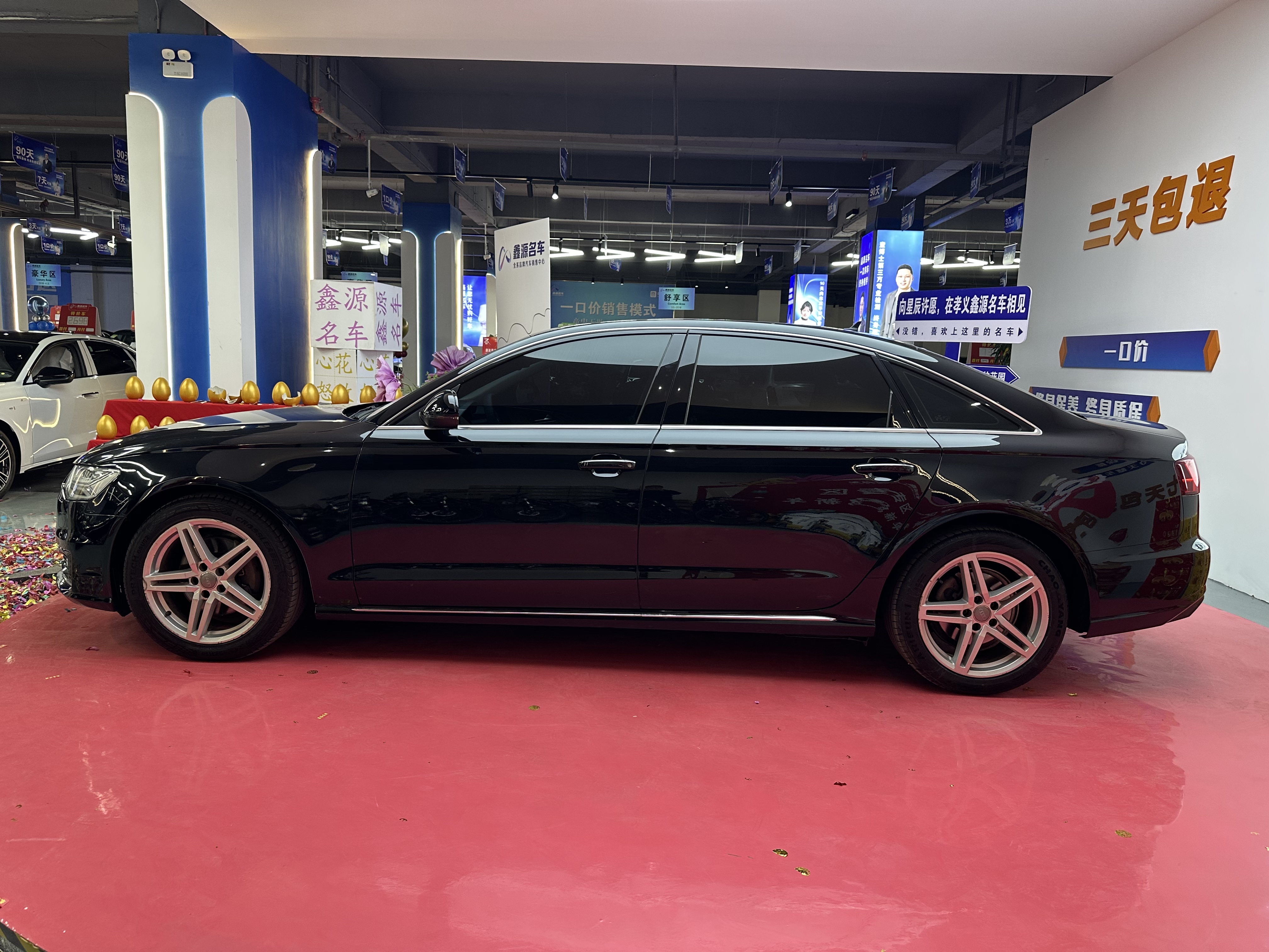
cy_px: 476
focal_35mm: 24
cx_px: 634
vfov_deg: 56.8
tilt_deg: -6.9
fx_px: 880
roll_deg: -1.8
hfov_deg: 71.6
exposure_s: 1/100
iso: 160
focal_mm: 6.86
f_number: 1.78
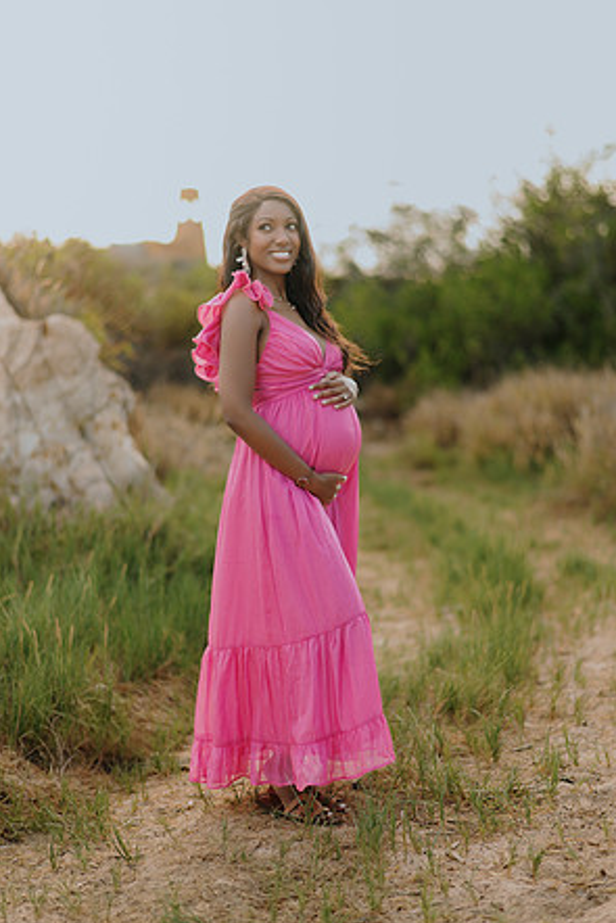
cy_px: 466
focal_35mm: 59
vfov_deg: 33.9
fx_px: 1513
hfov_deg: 23.0
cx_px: 311
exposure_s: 1/640
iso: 50
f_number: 1.4
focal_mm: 58
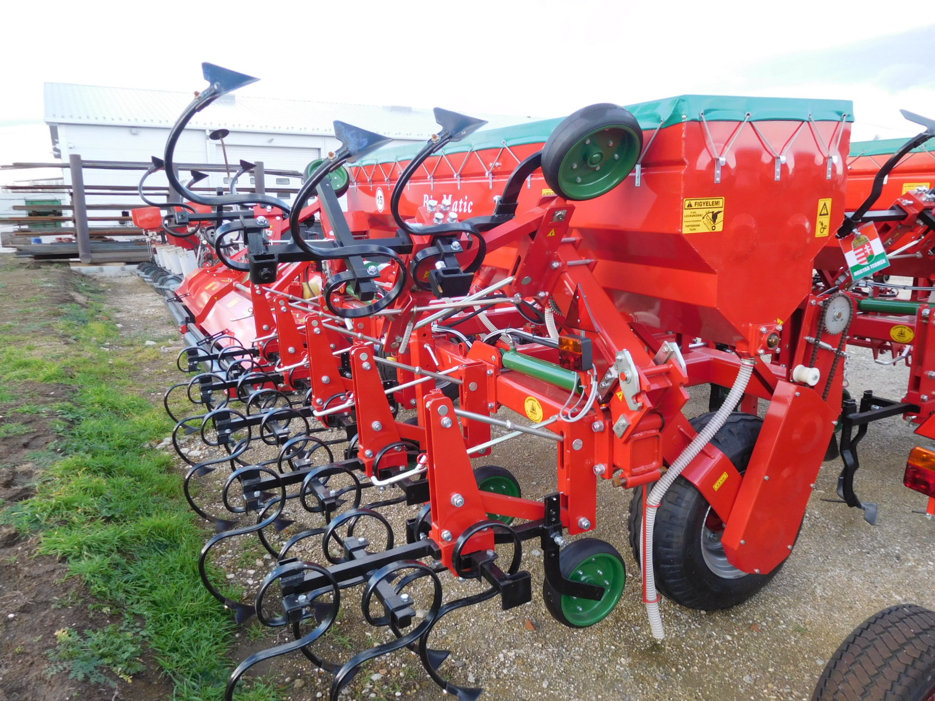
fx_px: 675
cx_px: 468
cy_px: 350
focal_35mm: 25
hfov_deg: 69.4
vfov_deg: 54.9
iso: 125
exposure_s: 1/80
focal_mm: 4.5
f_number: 3.4
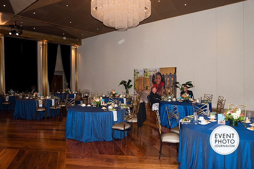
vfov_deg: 53.2
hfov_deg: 73.7
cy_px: 84
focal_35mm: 24
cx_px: 127
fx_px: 169
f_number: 5.6
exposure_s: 1/125
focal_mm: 24
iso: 800
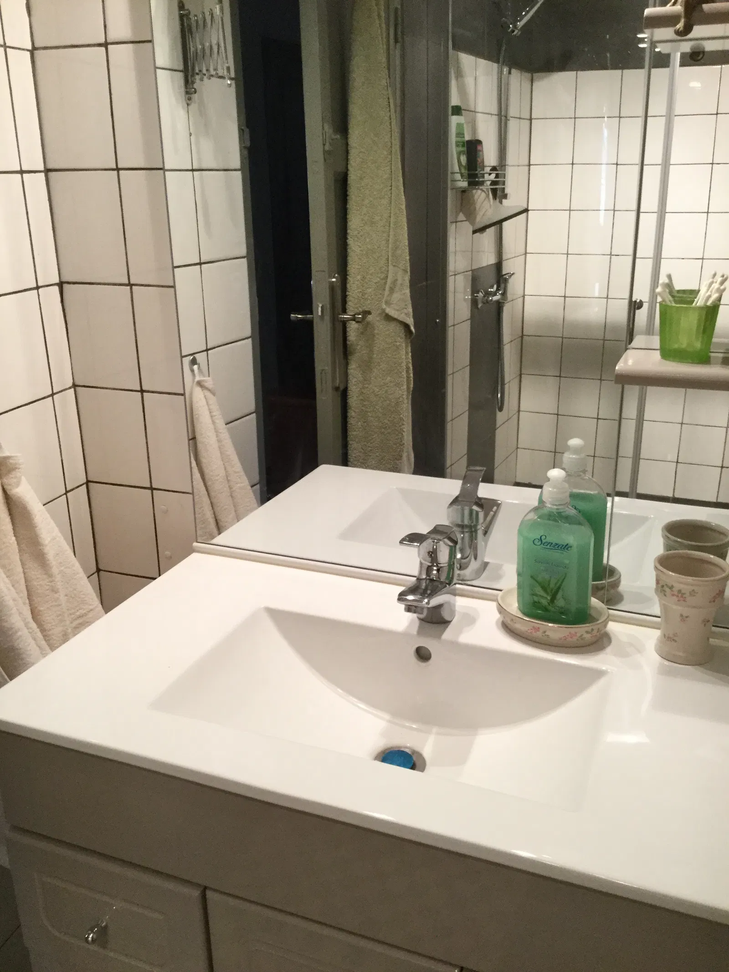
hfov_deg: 45.4
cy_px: 486
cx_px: 364
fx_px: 870
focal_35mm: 31
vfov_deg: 58.3
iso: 125
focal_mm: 3.3
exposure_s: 1/33
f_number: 2.4
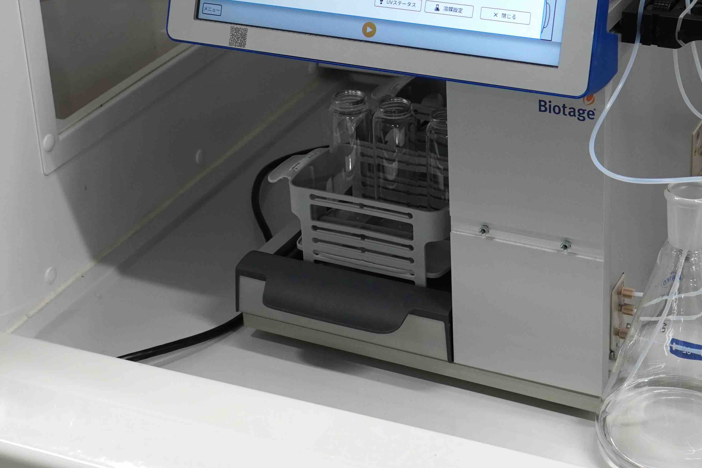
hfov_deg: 27.6
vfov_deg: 18.3
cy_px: 21
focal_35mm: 73
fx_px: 1423
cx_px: 418
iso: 500
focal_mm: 24
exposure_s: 1/160
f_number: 4
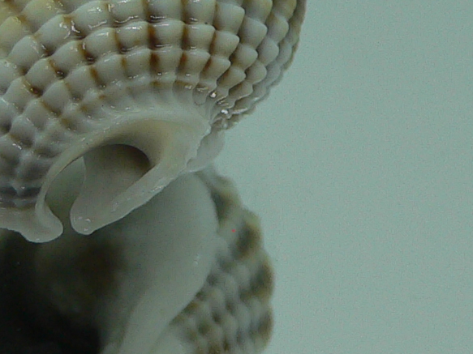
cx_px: 142
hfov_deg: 16.2
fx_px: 1653
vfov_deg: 12.2
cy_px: 110
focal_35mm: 121
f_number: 2.8
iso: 80
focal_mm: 4.6
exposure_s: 1/60
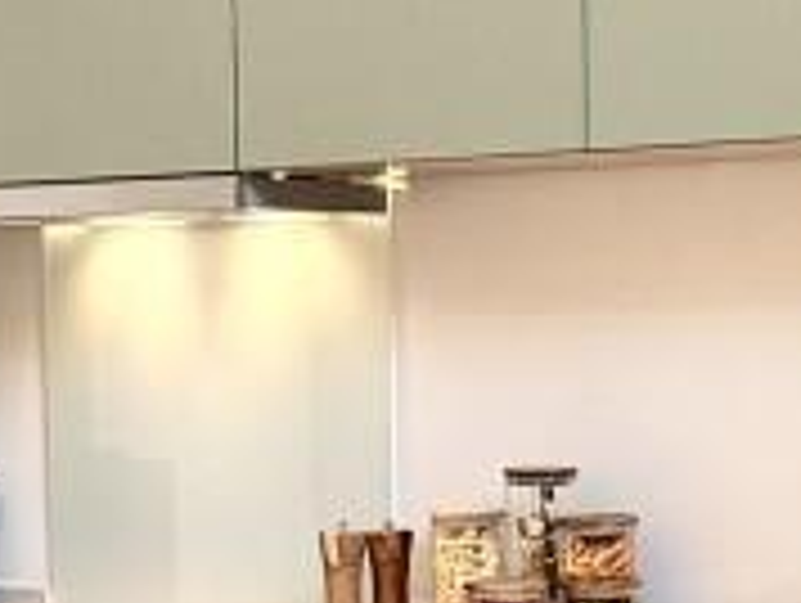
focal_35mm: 138
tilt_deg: -3.4
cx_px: 436
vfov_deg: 10.7
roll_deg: +0.7
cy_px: 603
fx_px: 3198
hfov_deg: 14.3
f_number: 1.78
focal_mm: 6.76
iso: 200
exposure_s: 1/100
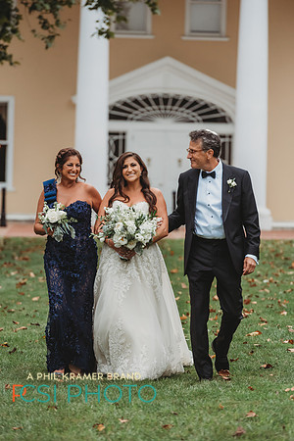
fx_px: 2450
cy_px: 220
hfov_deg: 6.9
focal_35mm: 200
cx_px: 147
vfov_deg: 10.3
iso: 2000
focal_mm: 200
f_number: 5
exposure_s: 1/1600
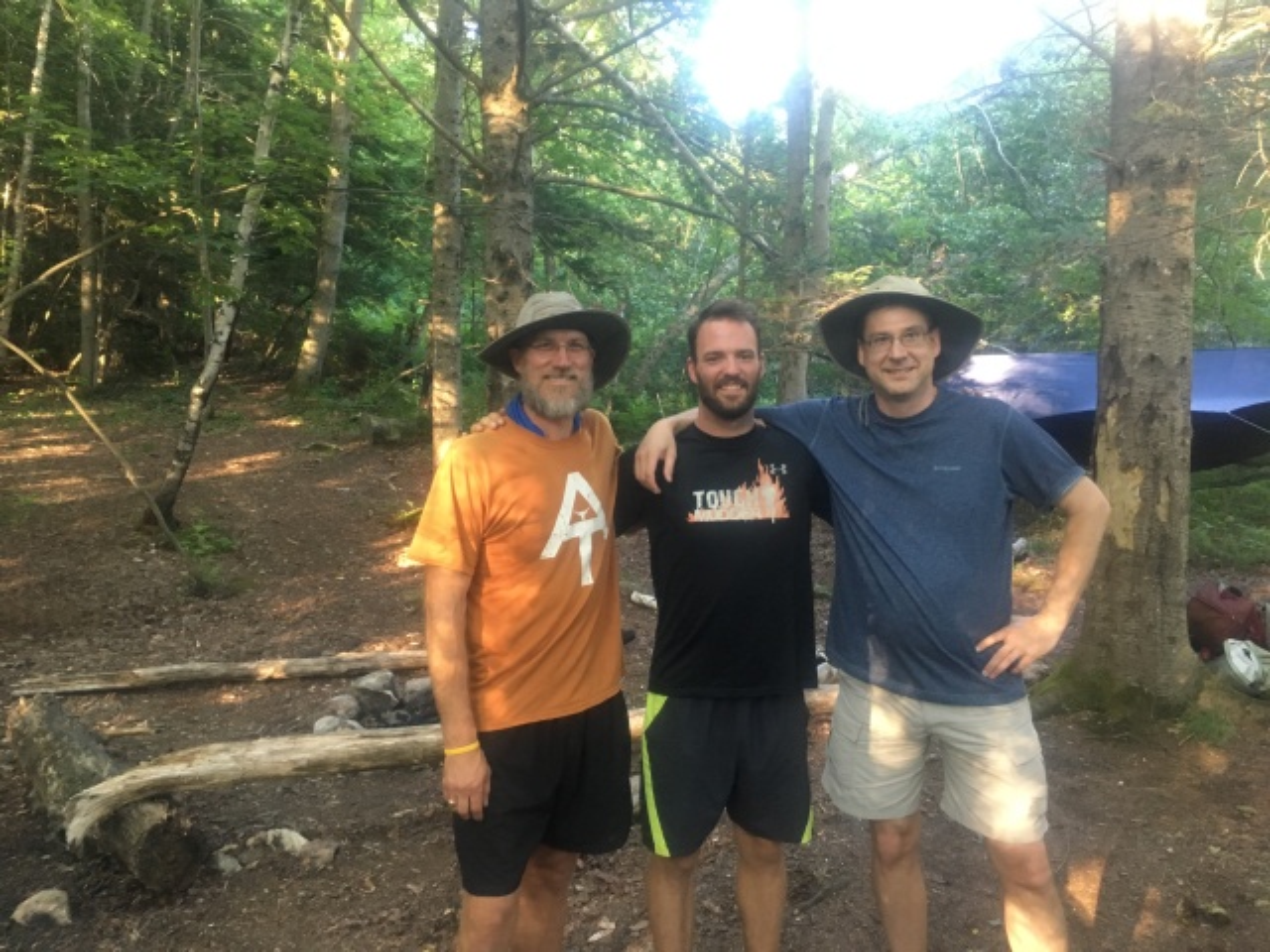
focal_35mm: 29
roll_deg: +0.5
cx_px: 635
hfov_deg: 61.7
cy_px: 476
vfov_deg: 48.2
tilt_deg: -4.2
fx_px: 1064
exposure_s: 1/30
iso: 125
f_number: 2.2
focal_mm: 4.15
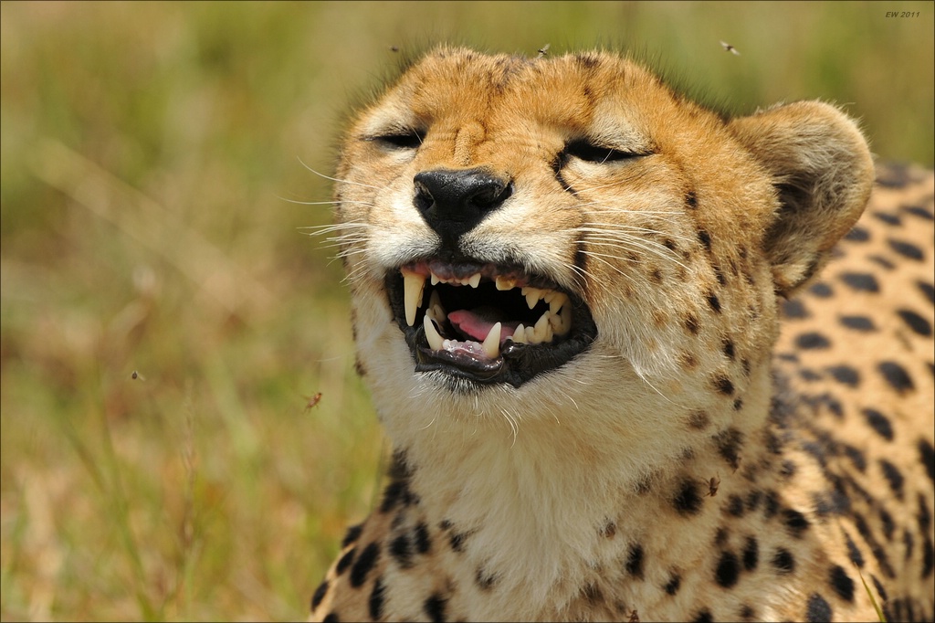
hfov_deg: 4.1
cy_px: 312
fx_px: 12981
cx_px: 468
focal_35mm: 500
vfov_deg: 2.7
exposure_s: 1/1250
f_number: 6.3
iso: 250
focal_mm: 500
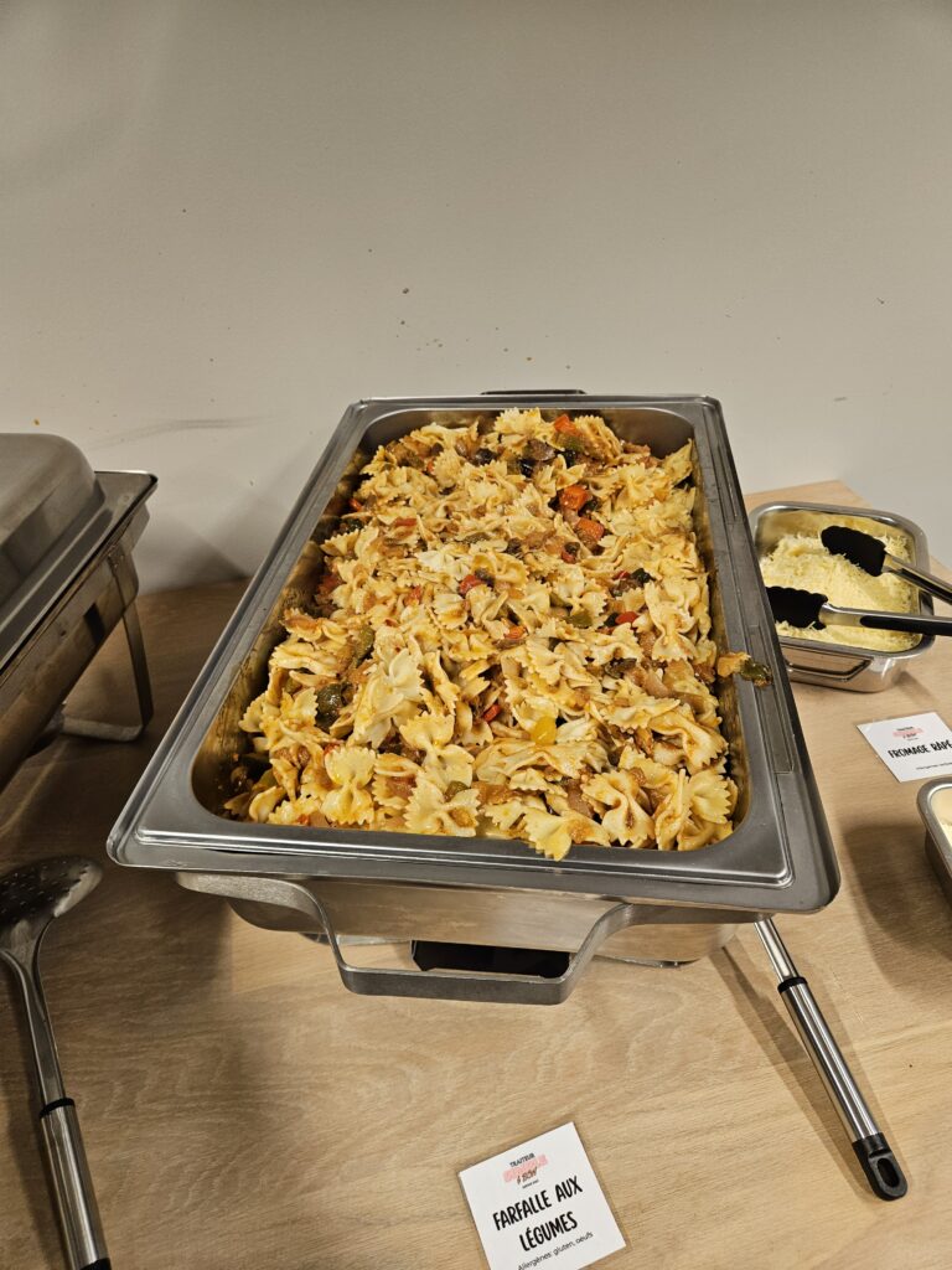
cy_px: 635
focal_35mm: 23
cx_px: 476
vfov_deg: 73.9
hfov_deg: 58.9
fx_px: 843
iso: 250
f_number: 1.8
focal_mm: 5.4
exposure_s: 1/100
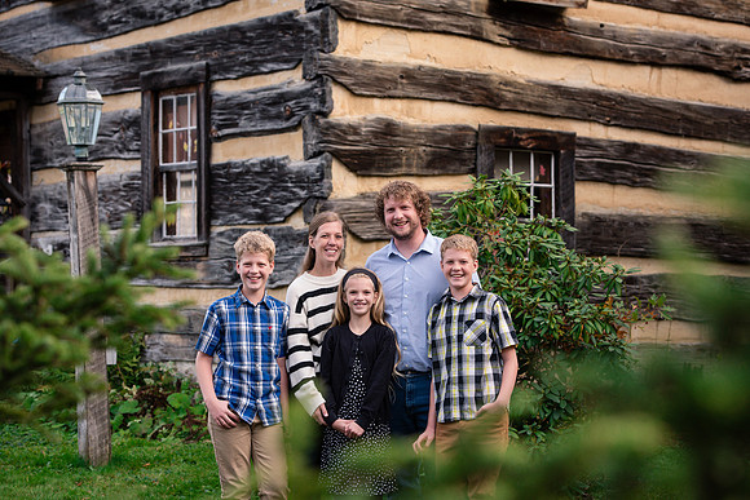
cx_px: 375
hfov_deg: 21.5
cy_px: 250
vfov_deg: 14.4
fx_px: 1980
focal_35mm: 95
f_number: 5
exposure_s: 1/400
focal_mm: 95
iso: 640
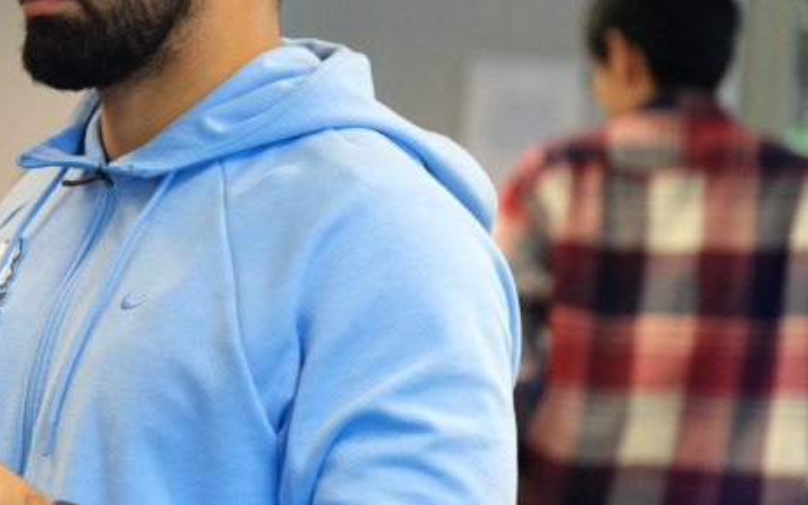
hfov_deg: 9.4
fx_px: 4910
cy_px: 185
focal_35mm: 223
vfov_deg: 5.9
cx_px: 149
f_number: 2.8
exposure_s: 1/250
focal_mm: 83.8
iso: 3200
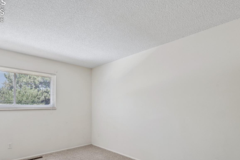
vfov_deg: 58.3
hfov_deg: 81.0
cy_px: 105
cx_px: 108
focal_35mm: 21
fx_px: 140
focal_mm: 15
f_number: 11
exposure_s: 1
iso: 100
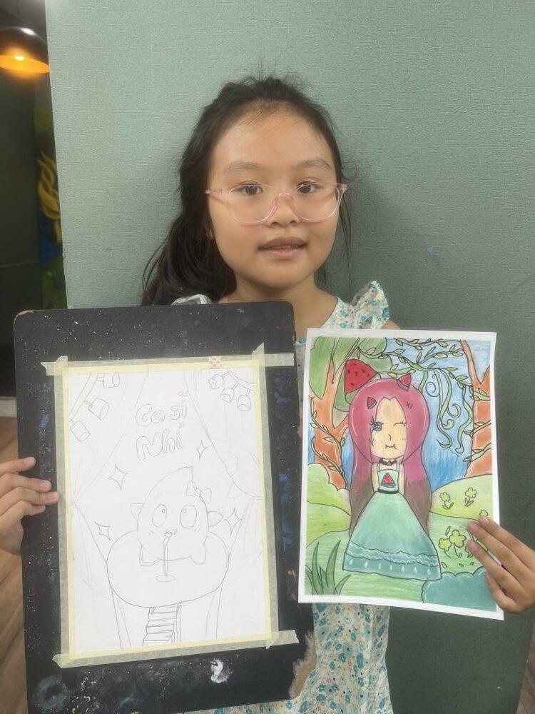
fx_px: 536
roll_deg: -1.9
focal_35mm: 26
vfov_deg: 67.3
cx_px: 268
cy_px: 357
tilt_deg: -14.3
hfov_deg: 53.1
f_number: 1.5
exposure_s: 1/100
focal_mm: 5.7
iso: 64
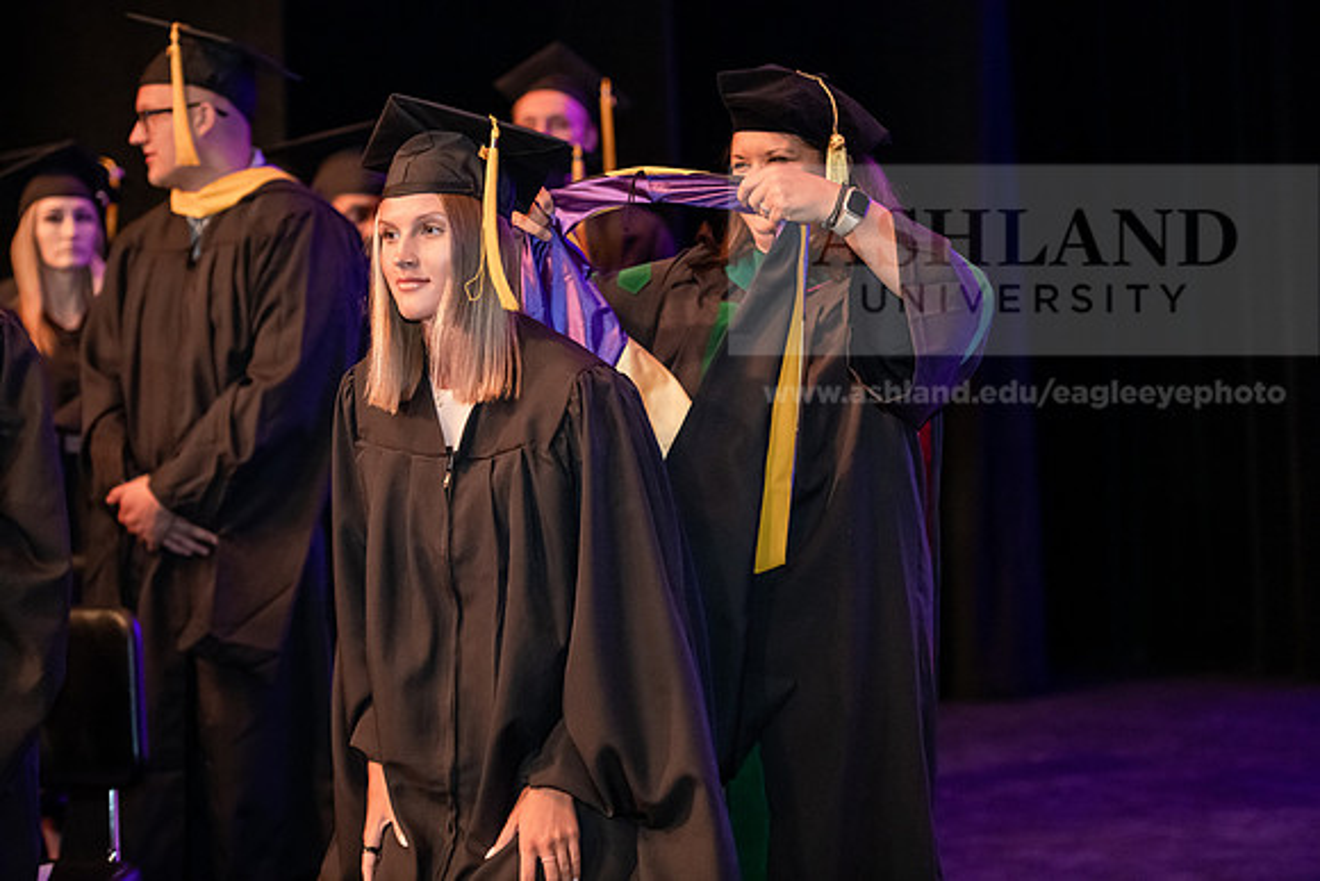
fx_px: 3484
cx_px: 660
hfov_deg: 21.5
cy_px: 440
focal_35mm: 95
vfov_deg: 14.4
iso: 3200
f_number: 3.2
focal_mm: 95
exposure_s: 1/200
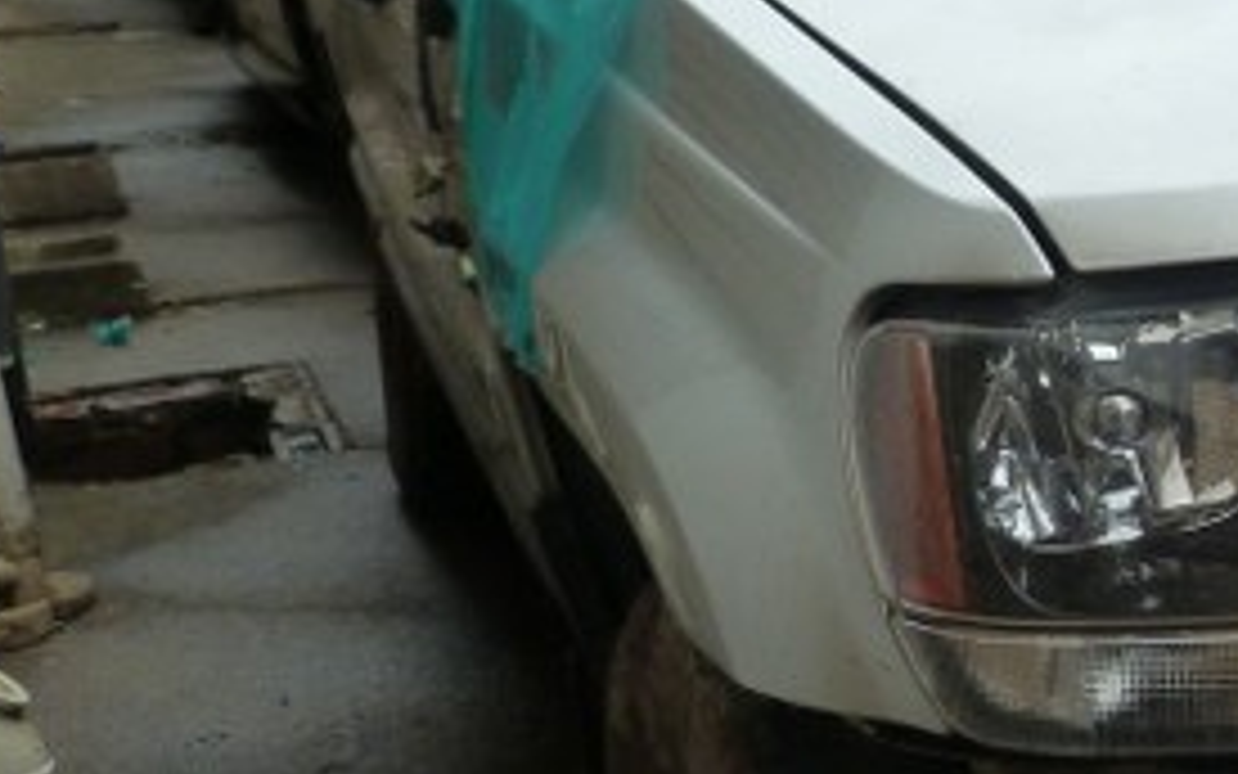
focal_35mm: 77
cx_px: 1517
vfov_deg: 16.9
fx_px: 2598
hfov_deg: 24.1
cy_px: 400
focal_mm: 4.5
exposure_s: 1/160
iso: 125
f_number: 4
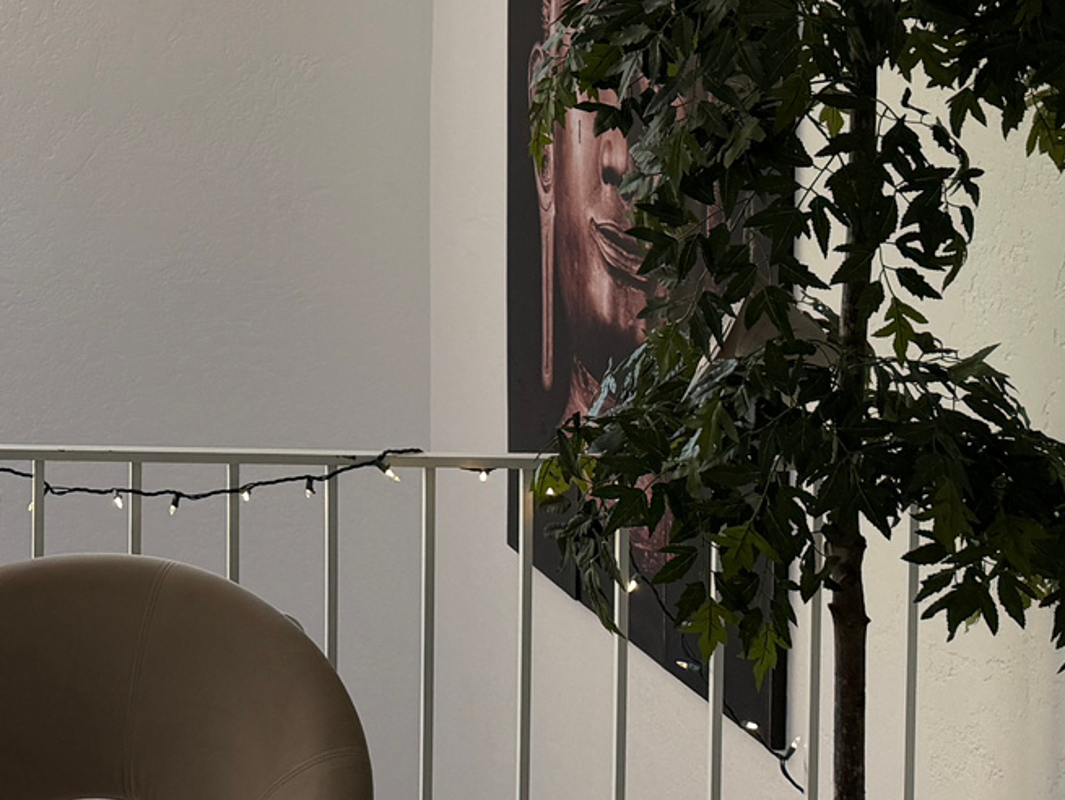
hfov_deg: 23.6
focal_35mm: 75
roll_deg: -1.0
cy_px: -111
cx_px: -221
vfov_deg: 18.8
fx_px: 2309
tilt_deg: +0.5
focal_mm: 6.76
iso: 100
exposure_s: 1/120
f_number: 1.78
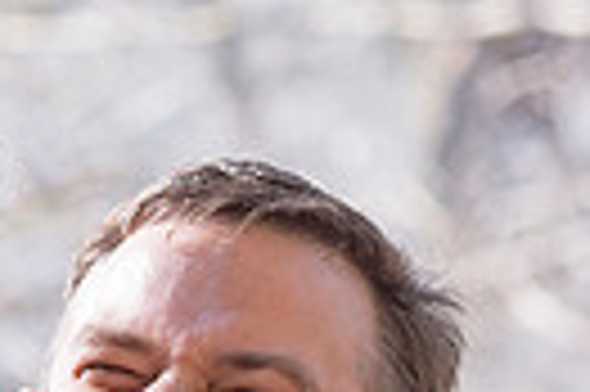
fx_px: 7268
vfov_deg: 3.1
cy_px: 498
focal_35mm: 444
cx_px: 108
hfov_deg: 4.6
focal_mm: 100
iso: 320
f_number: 5.6
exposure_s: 1/400
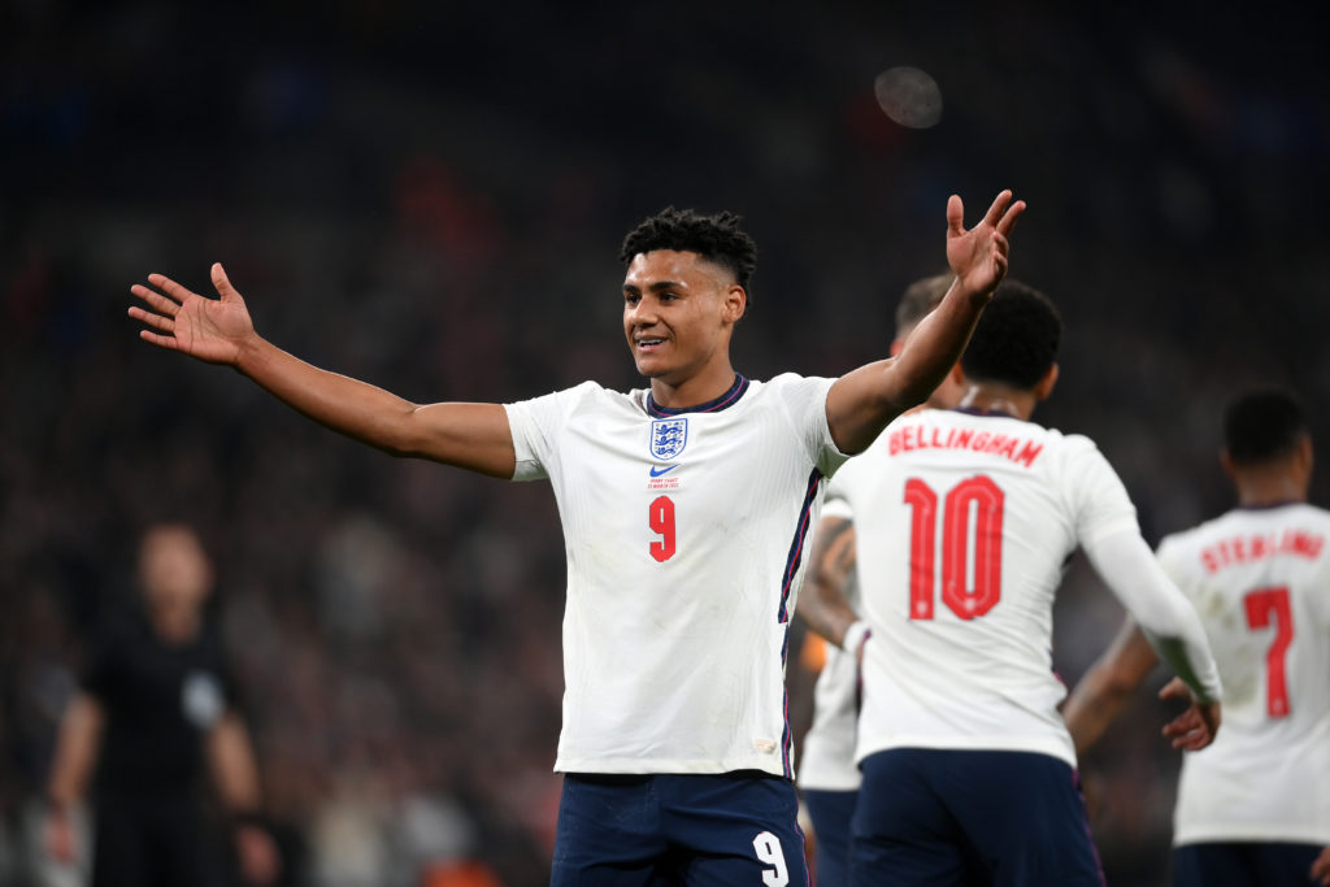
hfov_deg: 5.2
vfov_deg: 3.4
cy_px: 444
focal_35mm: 400
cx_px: 665
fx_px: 14779
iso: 1600
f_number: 2.8
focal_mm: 400
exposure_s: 1/1600
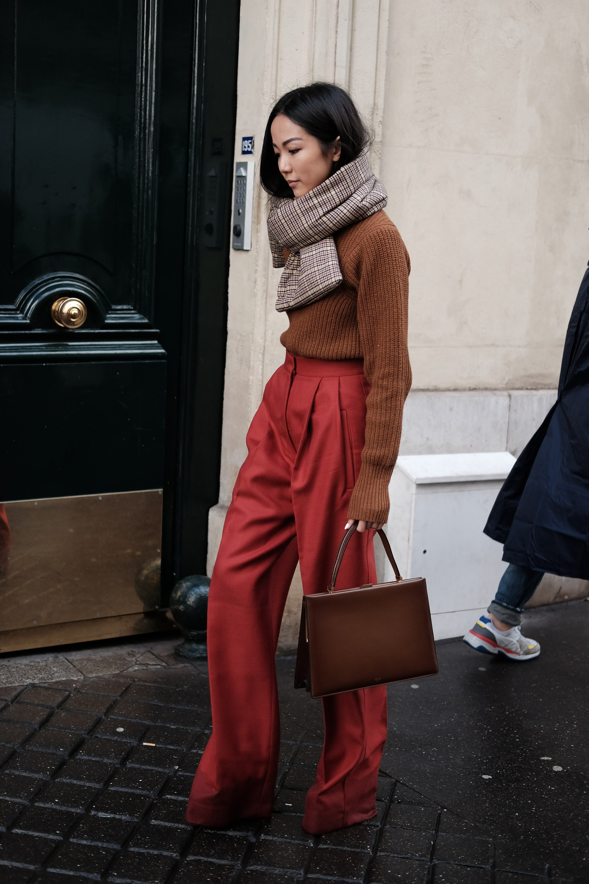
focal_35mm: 53
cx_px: 294
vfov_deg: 37.5
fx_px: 1301
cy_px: 442
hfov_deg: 25.5
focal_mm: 35
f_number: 2
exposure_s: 1/2000
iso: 640
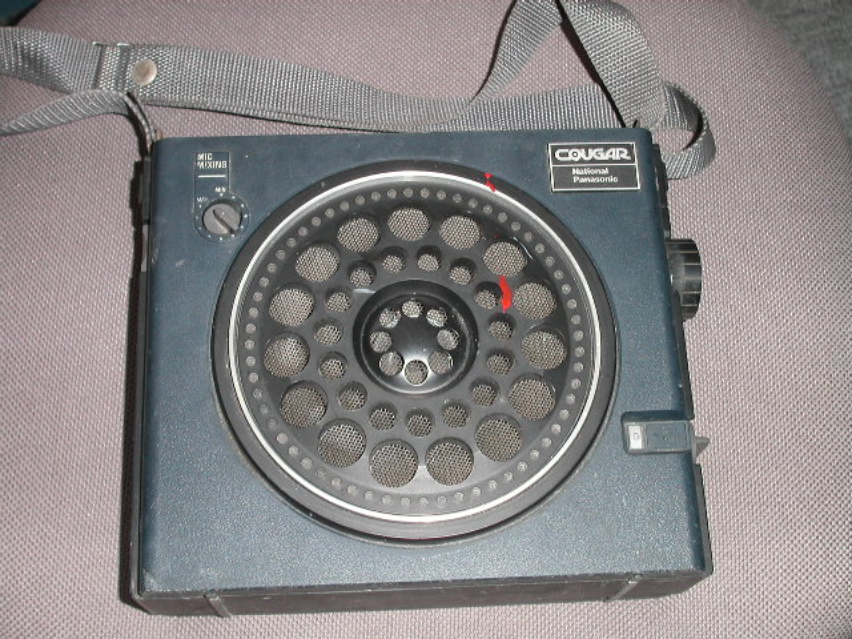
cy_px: 320
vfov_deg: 29.7
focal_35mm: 49
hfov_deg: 38.9
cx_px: 426
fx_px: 1206
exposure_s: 1/45
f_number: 3.5
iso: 100
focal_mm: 10.2
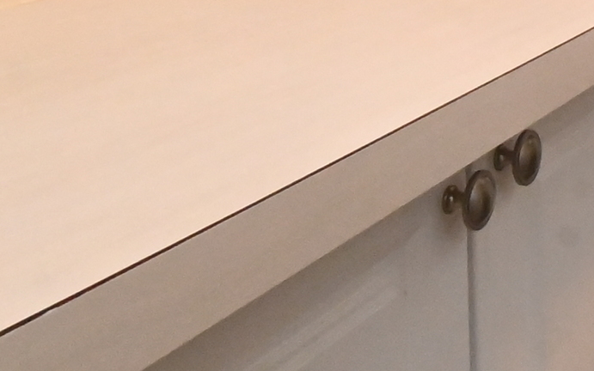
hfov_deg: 21.0
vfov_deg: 17.6
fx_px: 1101
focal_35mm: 68
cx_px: 1056
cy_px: -148
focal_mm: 10
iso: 5000
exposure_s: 1/60
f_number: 13
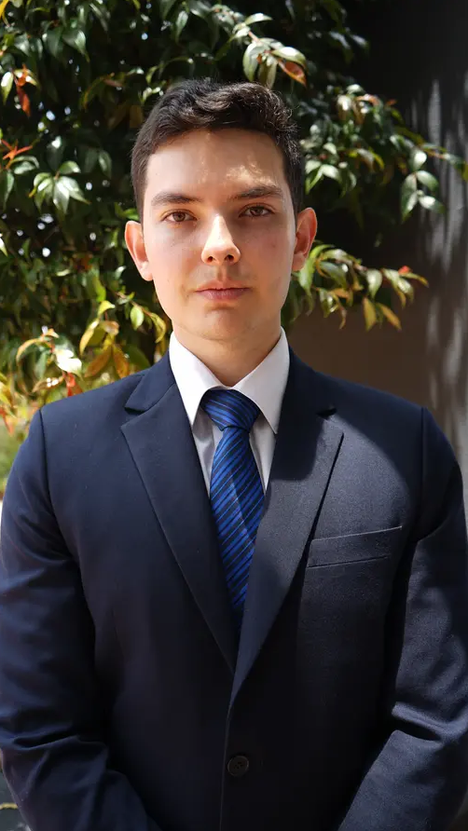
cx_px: 215
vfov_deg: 54.0
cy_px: 416
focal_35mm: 37
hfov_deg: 32.0
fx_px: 816
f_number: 4
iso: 50
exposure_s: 1/100
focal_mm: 35
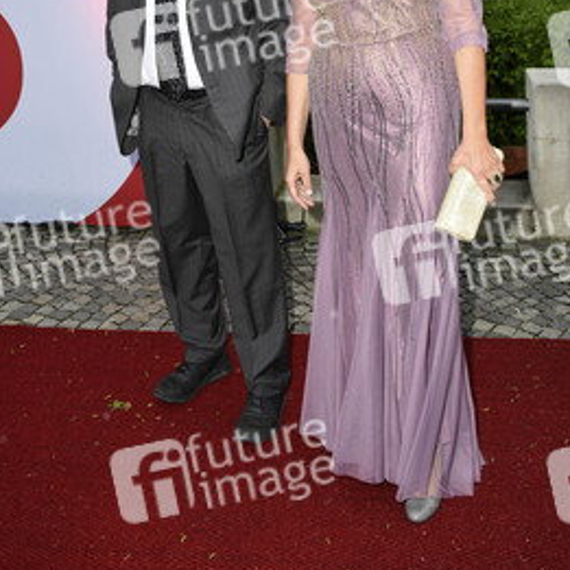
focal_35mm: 39
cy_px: 144
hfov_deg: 42.8
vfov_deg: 41.6
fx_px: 727
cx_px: 286
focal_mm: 20
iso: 400
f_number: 5.6
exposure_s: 1/60
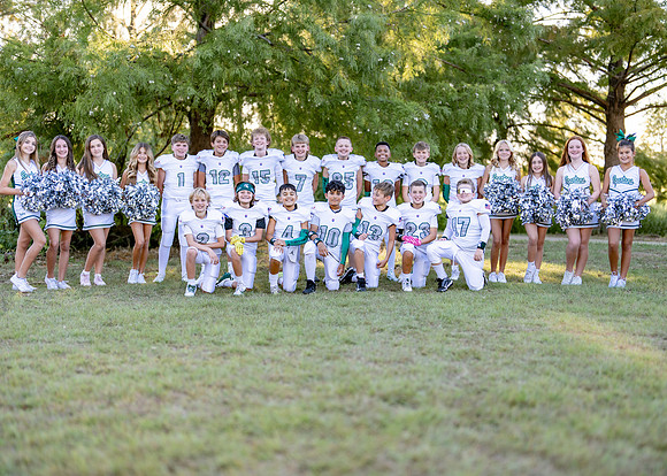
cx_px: 331
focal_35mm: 53
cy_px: 239
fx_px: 1012
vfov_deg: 26.5
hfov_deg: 36.5
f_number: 1.2
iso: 100
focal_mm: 50
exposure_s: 1/1000
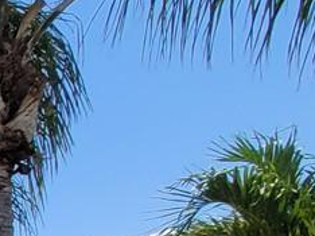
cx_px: -746
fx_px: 809
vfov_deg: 14.4
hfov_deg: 10.0
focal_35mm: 89
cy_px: 440
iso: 64
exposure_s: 1/1834
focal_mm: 2.2
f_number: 2.2
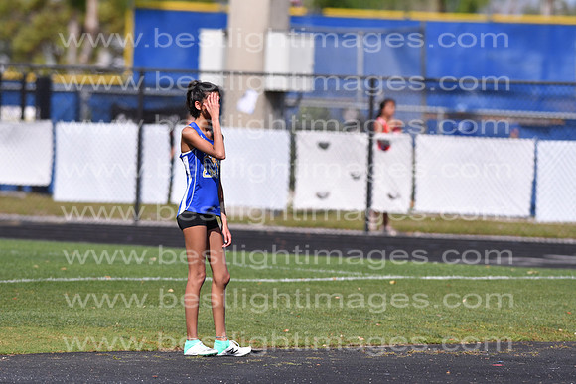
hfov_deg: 4.6
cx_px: 288
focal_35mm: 450
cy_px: 192
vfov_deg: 3.1
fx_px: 7201
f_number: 4
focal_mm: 300
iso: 400
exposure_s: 1/8000
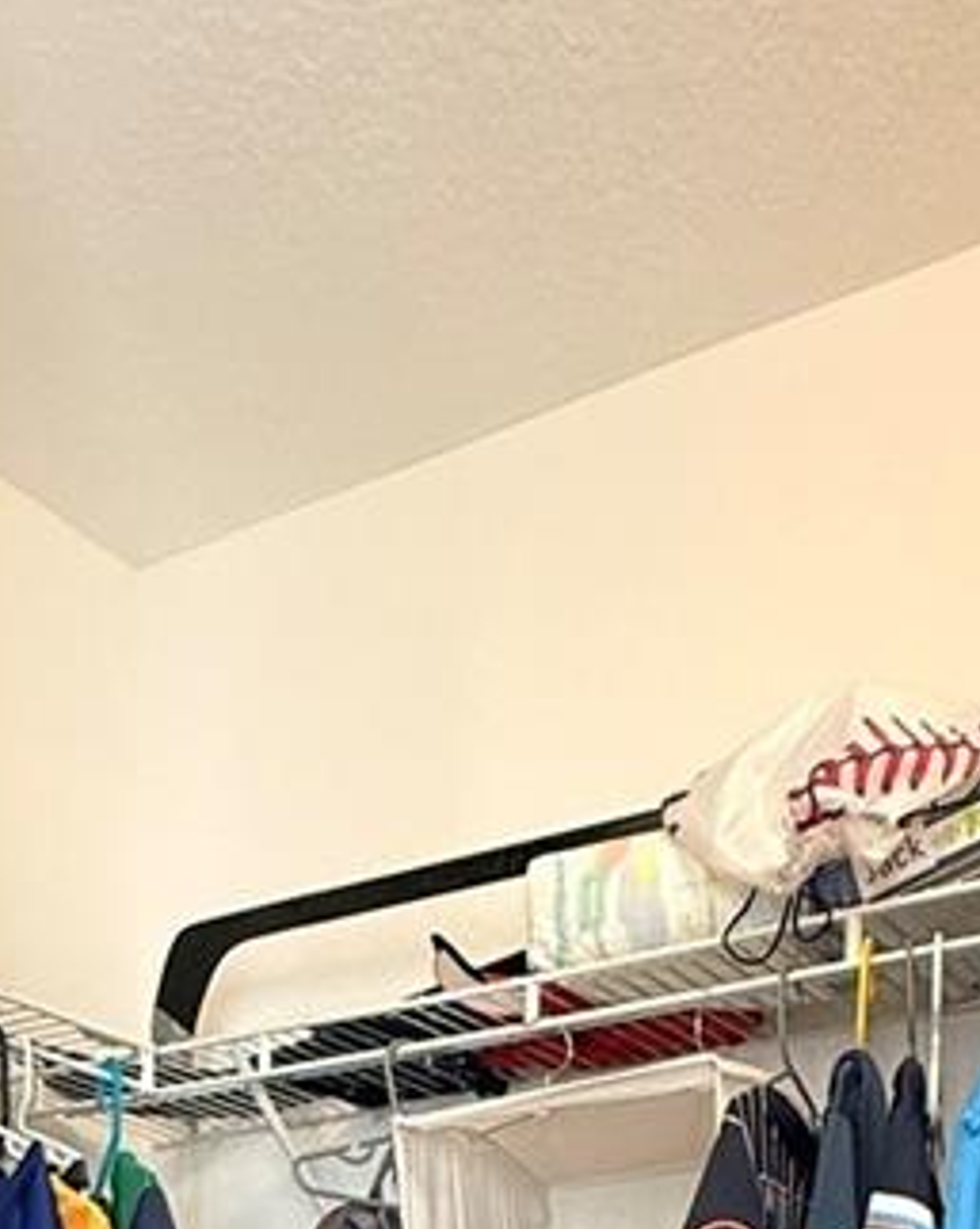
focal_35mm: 51
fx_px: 1852
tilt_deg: -3.6
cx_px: 511
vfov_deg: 28.2
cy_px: 1706
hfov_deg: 29.6
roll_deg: +0.3
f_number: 2.2
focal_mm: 2.22
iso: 320
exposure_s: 1/60
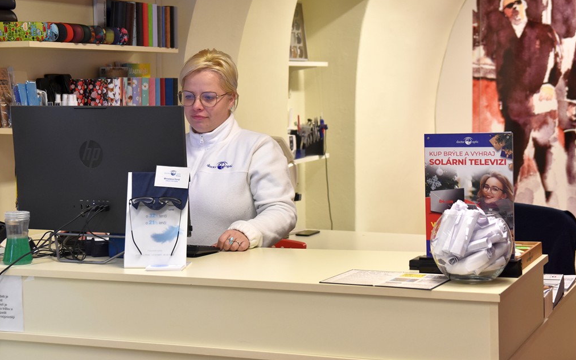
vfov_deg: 19.1
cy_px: 176
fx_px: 1067
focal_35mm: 68
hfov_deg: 30.2
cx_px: 289
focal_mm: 44
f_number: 4.5
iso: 800
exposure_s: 1/80
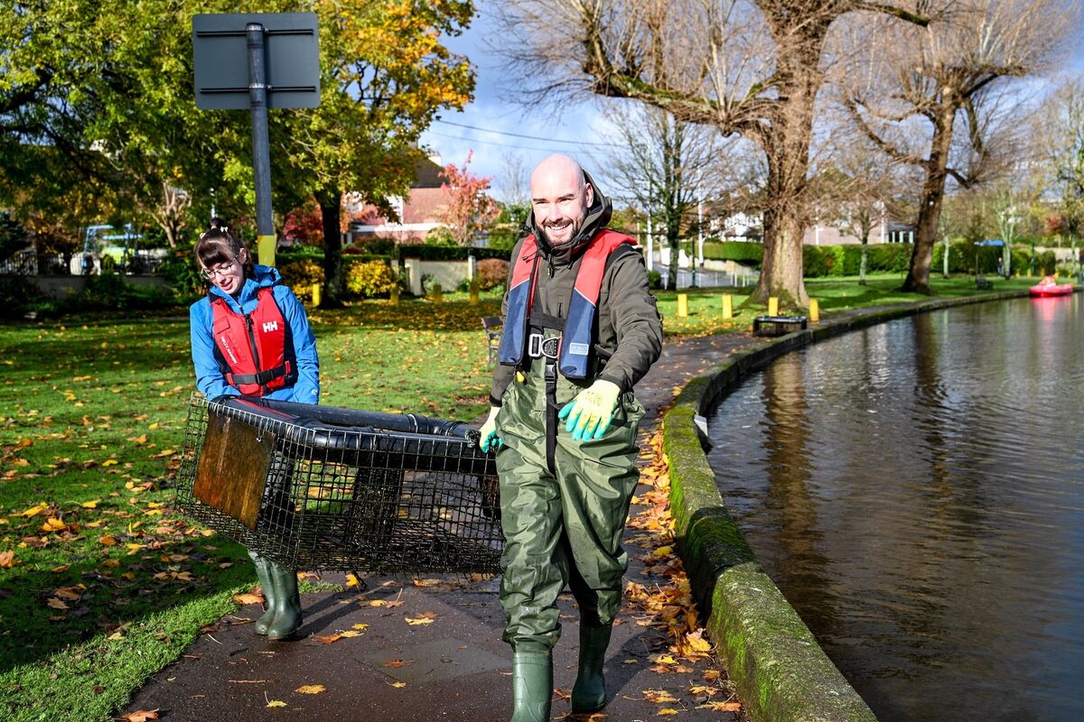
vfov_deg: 31.2
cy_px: 361
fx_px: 1295
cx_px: 542
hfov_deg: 45.4
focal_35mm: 43
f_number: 5.6
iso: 100
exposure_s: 1/250
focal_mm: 43
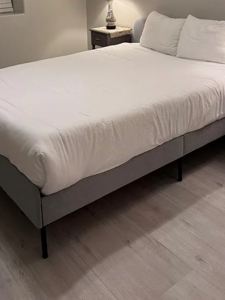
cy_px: 52
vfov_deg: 43.2
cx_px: 106
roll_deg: +1.9
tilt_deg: -13.5
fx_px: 355
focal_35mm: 41
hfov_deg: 35.2
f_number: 1.78
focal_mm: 6.76
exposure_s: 1/120
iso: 160
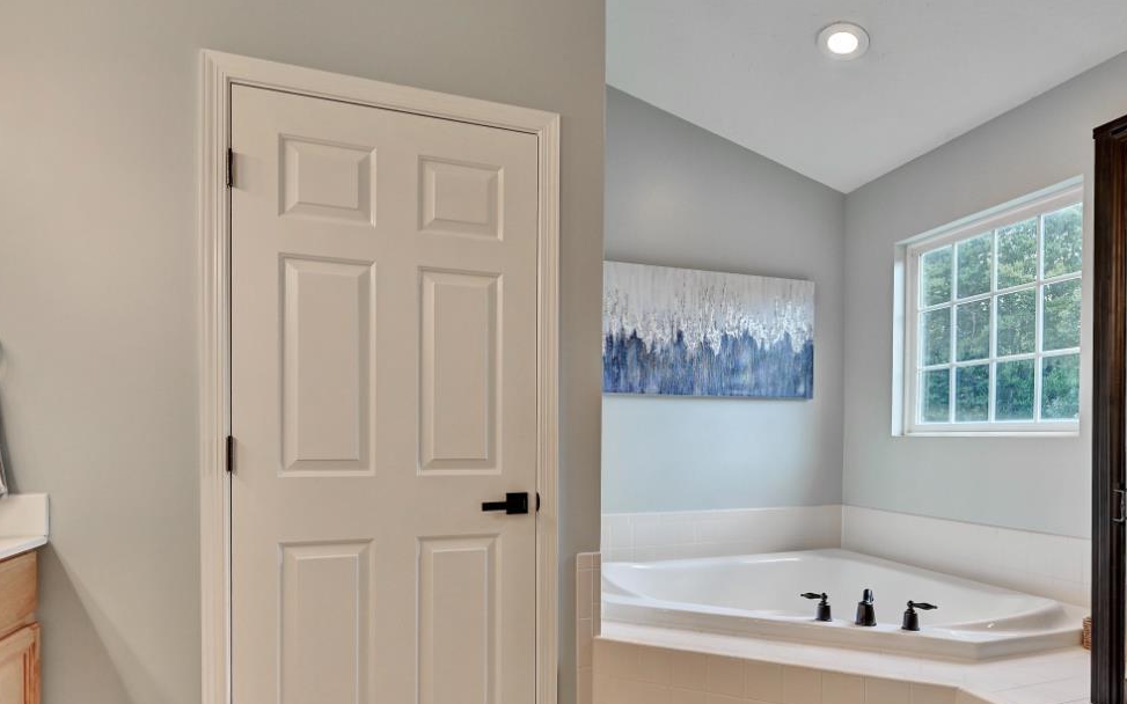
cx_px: 635
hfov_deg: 79.3
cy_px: 446
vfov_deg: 54.3
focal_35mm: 22
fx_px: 676
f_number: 8
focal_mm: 14
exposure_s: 1/25
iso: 400
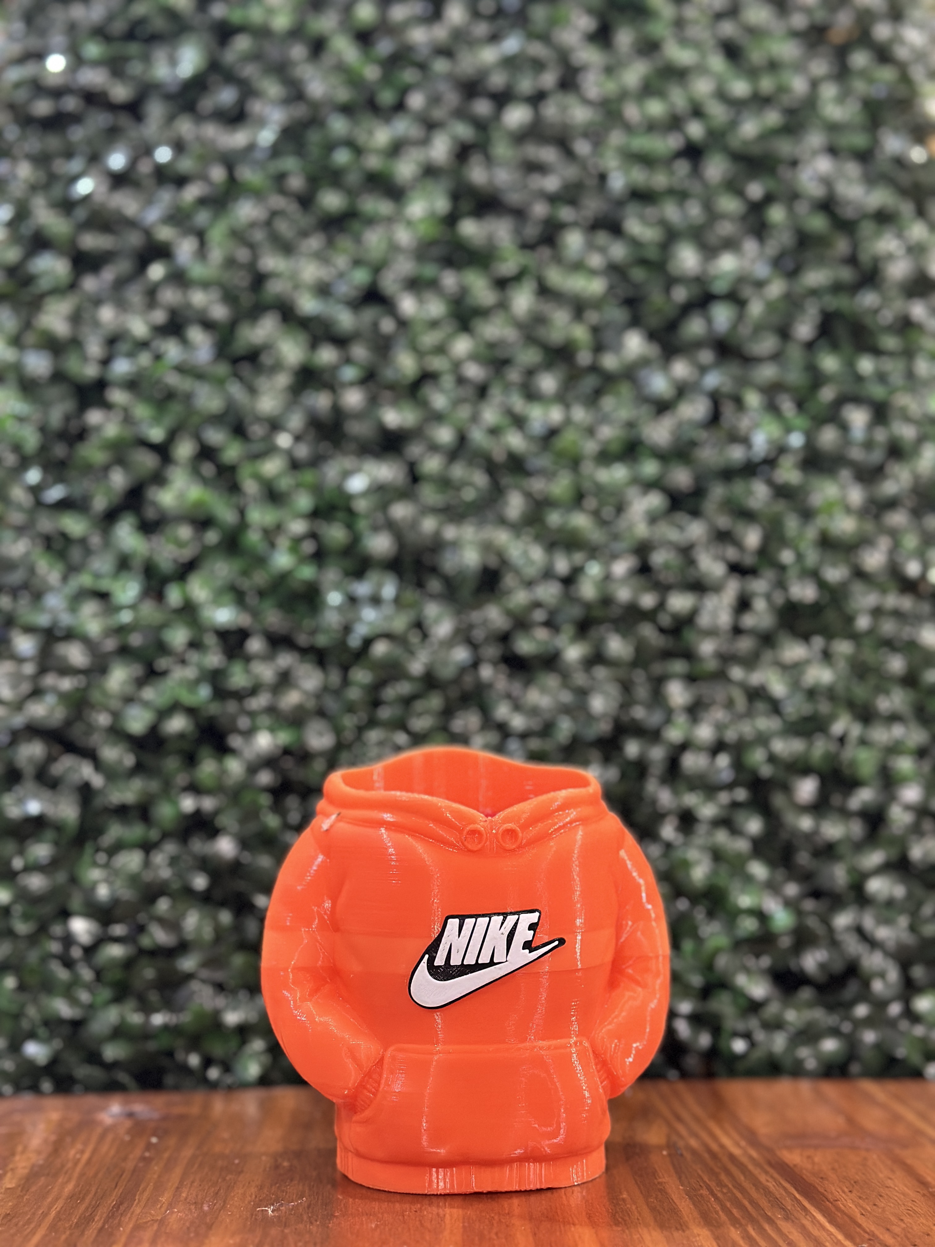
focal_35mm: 48
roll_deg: -0.1
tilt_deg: +5.0
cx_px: 468
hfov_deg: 30.3
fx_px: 1729
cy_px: 624
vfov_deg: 39.7
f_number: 1.78
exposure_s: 1/33
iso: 500
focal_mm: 6.86
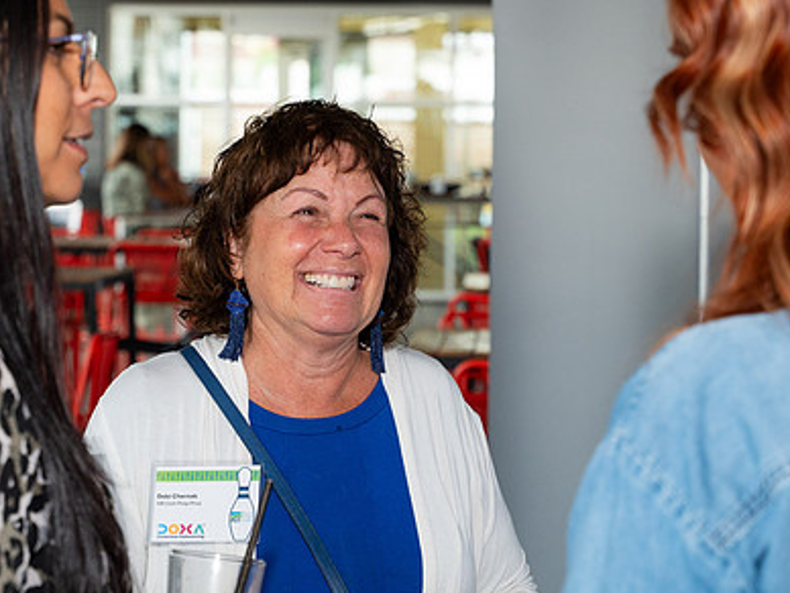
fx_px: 2237
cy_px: 256
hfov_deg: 20.0
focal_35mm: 98
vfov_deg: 15.1
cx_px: 273
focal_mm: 61
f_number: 4.5
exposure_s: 1/500
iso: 1250
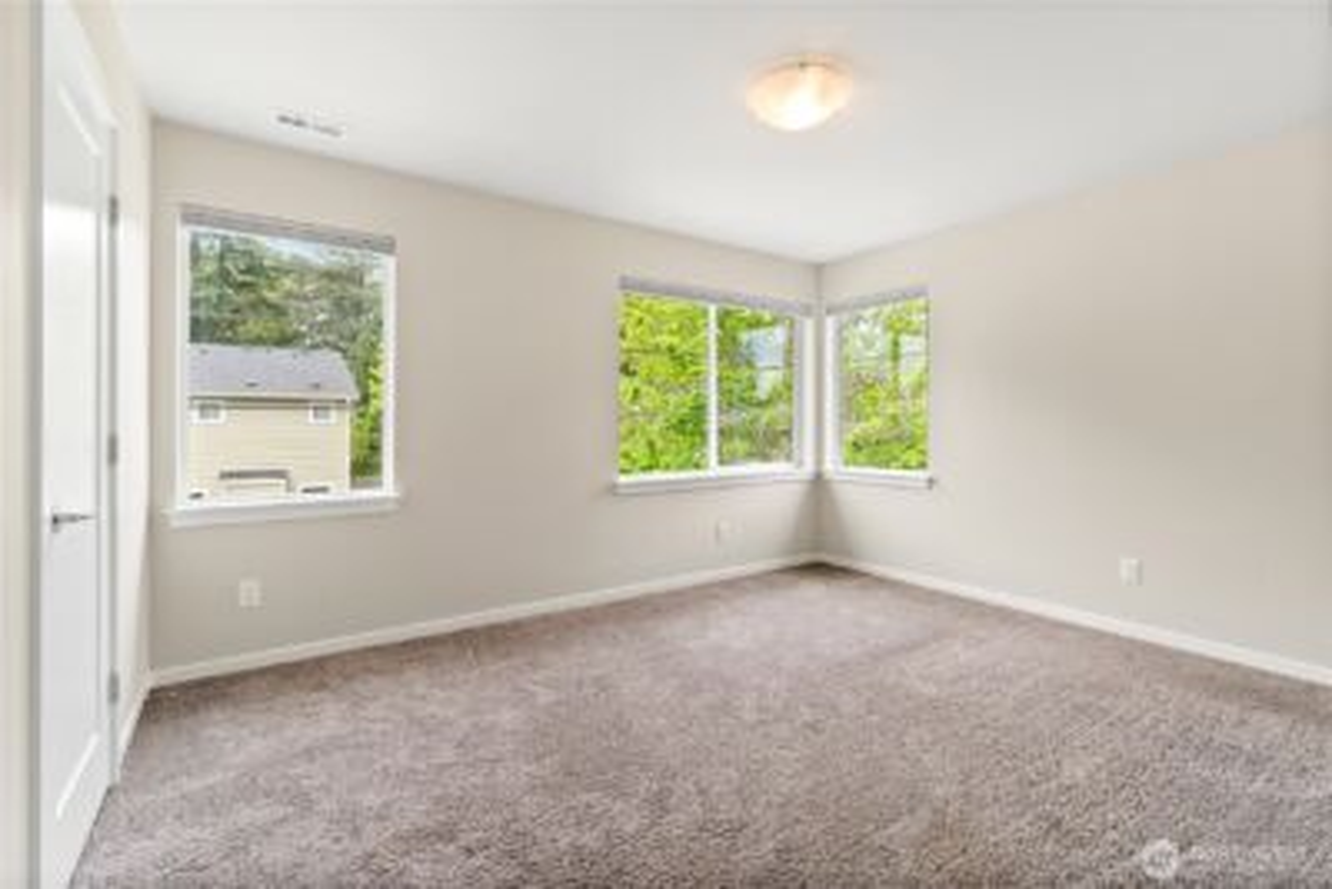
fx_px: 592
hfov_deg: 96.7
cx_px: 666
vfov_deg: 73.8
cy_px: 444
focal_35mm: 16
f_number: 8
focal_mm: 16
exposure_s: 1/15
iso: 100
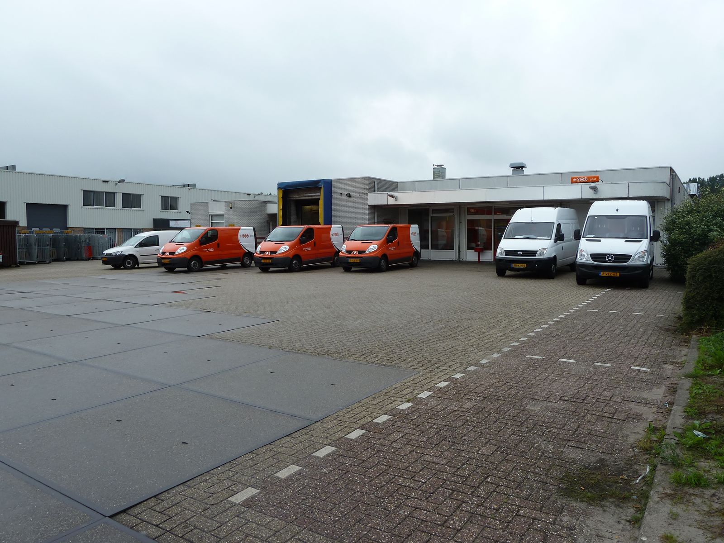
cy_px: 272
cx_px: 362
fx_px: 523
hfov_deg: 69.4
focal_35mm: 25
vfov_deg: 54.9
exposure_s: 1/160
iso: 80
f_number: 4
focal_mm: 4.1
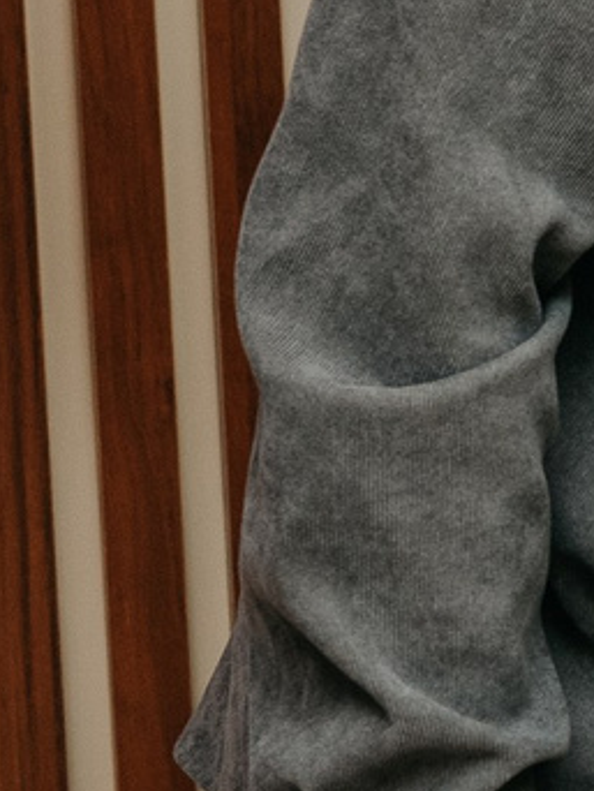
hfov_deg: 4.9
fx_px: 6764
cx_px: 1213
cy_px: -52
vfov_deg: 6.7
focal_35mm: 296
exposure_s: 1/160
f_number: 4
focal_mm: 40
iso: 200
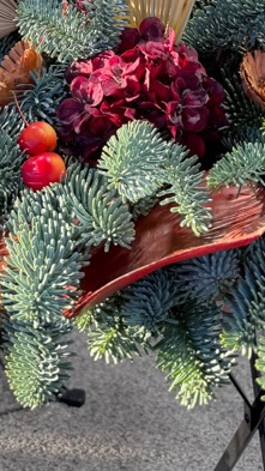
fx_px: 887
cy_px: -120
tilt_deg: -8.5
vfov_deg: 26.0
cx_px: 125
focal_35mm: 71
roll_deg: -0.3
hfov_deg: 17.0
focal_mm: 6.76
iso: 64
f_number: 1.78
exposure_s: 1/133
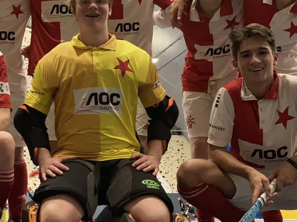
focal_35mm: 65
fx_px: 558
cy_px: 134
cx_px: 72
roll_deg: +0.5
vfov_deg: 22.5
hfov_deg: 29.3
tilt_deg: +8.5
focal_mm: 3.99
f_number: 1.8
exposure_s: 1/51
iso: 320
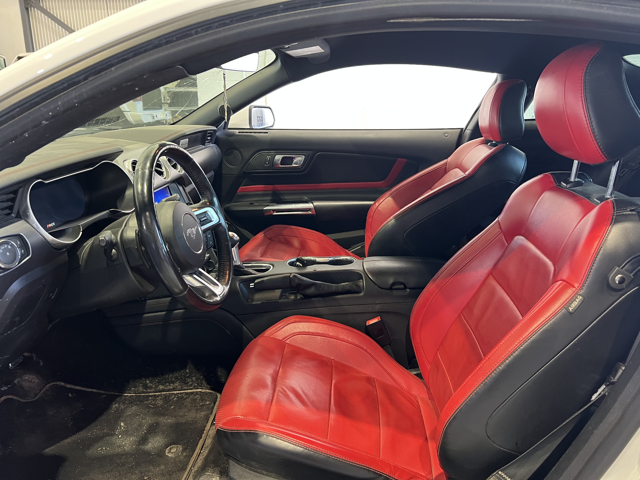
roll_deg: +0.3
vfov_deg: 53.1
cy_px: 240
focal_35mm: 26
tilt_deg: -18.0
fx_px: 481
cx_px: 320
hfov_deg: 67.3
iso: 250
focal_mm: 5.7
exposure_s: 1/60
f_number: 1.5
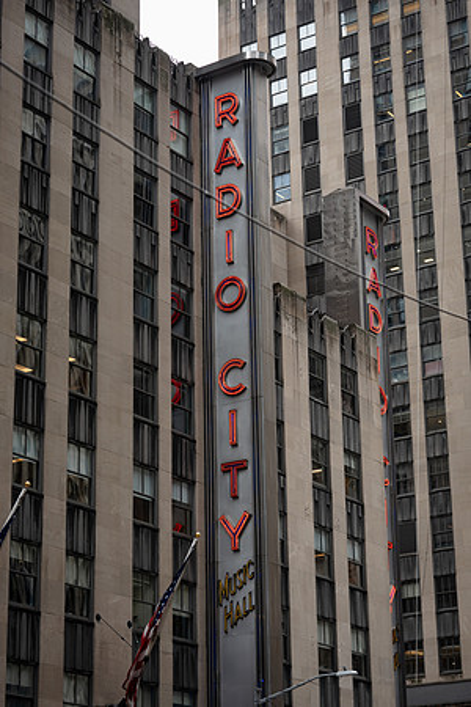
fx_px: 1668
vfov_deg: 23.9
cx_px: 236
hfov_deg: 16.1
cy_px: 354
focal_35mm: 85
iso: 50
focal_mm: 85
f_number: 3.5
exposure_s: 1/200
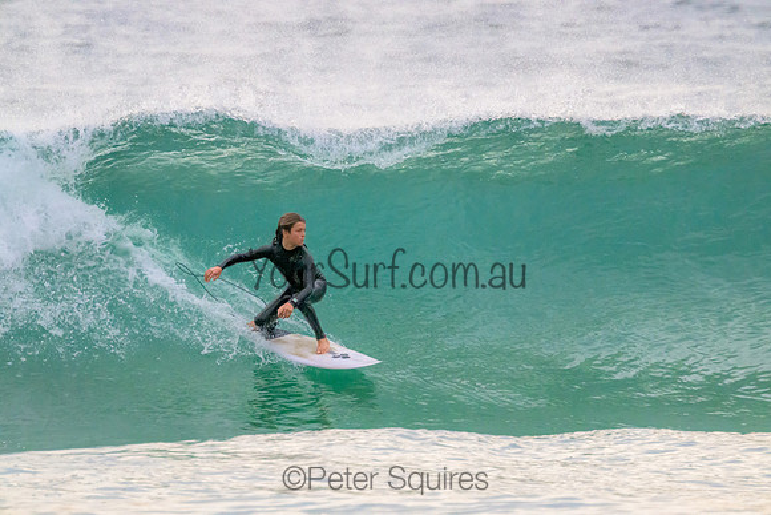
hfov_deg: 2.6
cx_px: 386
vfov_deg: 1.7
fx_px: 17137
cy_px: 258
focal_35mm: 800
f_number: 11
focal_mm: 800
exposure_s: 1/2000
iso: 14400
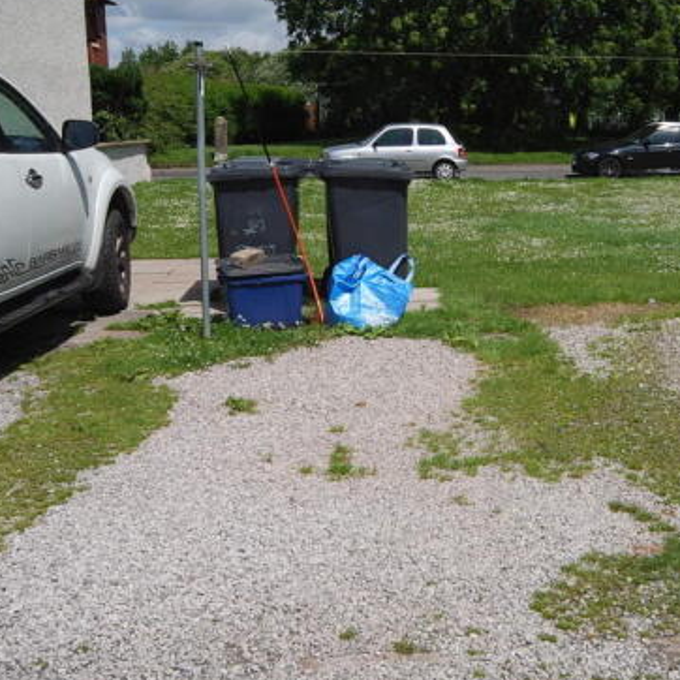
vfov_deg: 36.8
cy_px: 307
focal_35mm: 46
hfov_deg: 36.0
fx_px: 1022
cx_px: 510
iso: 100
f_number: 10
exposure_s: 1/200
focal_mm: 20
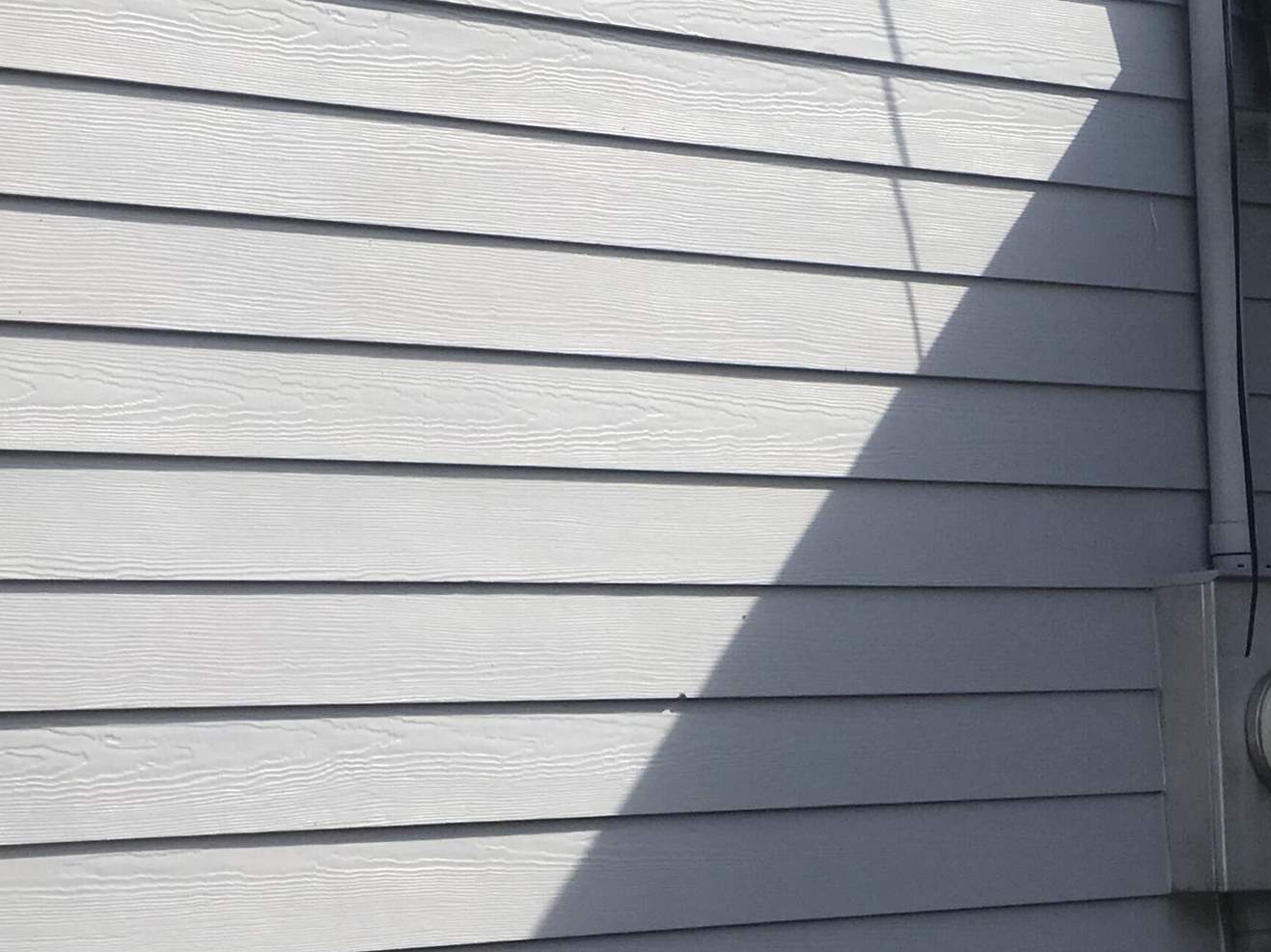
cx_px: 957
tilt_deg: +9.3
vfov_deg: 11.0
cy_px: -61
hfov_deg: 14.8
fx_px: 4882
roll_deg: +1.4
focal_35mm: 133
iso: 20
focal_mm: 6.6
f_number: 2.8
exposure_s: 1/748
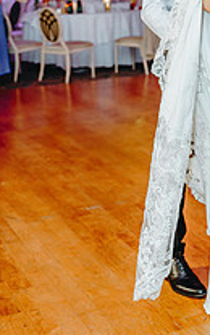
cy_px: 14
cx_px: 194
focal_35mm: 77
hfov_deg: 16.7
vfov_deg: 25.7
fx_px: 705
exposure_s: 1/250
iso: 1600
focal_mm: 35
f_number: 2
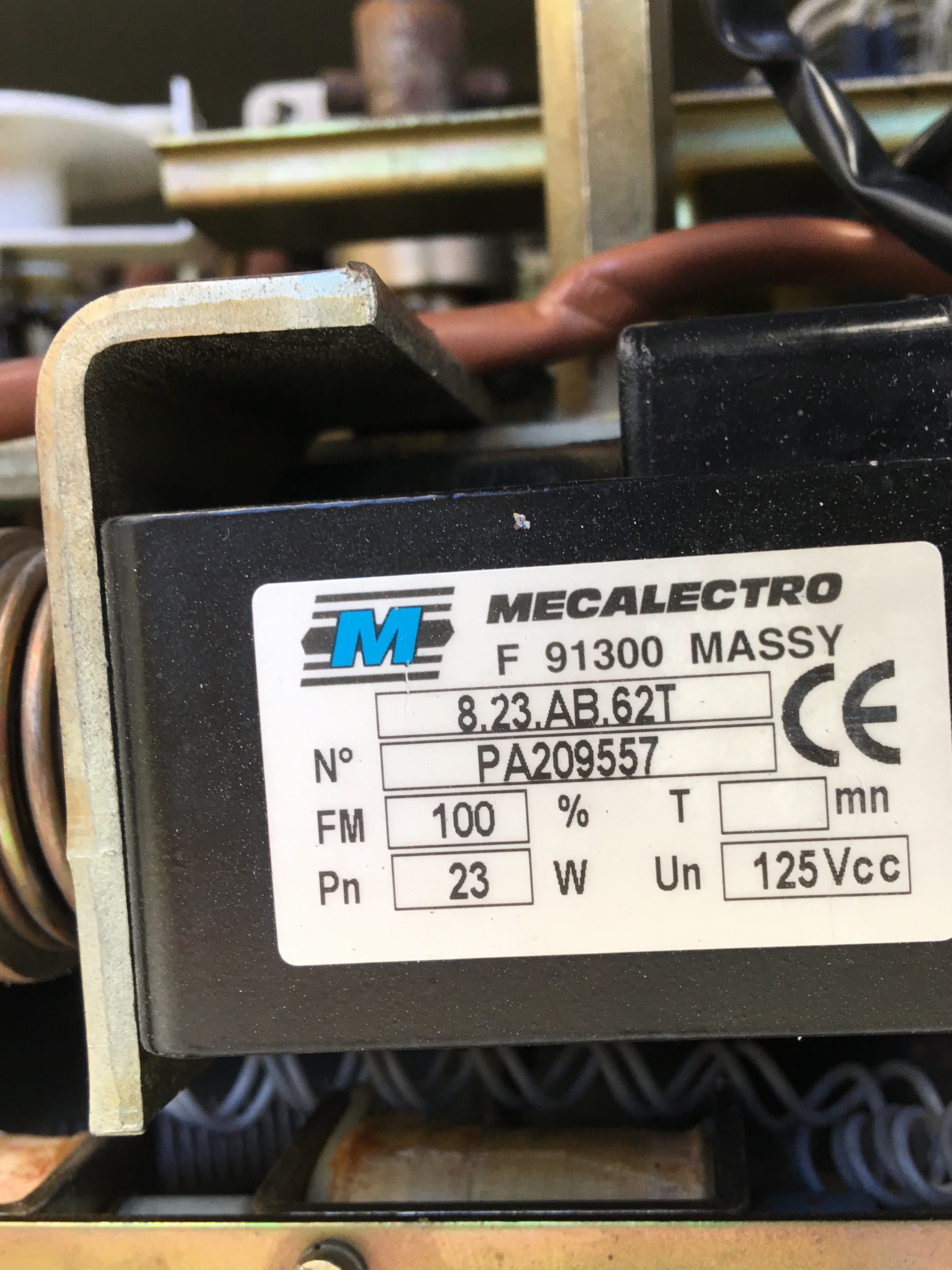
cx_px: 565
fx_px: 1320
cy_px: 671
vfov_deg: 51.3
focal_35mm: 36
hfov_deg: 39.5
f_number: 2.2
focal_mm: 4.15
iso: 25
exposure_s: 1/40
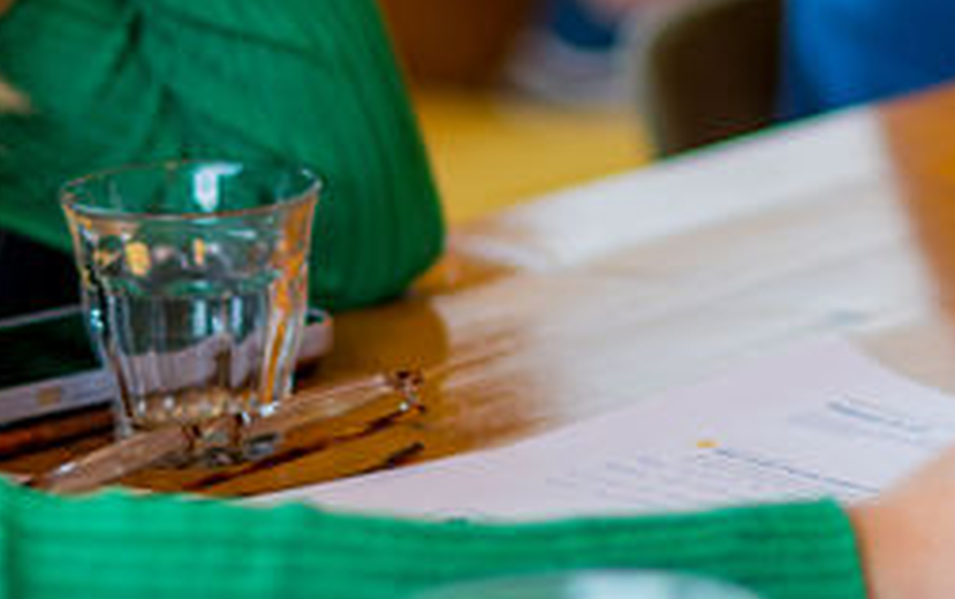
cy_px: -202
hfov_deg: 9.7
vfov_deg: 6.0
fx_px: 5653
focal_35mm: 217
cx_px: 580
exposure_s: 1/400
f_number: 1.8
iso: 320
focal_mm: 50
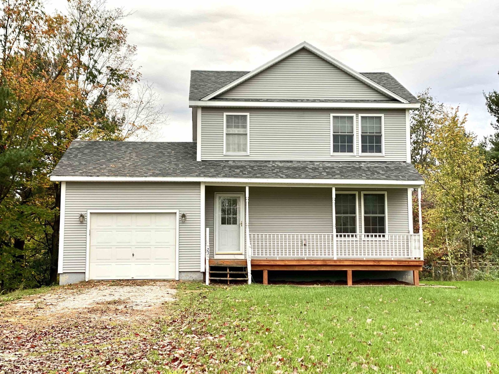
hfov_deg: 36.8
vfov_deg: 28.0
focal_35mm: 52
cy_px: 187
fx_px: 750
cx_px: 250
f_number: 2
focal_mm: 6
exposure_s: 1/209
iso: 20
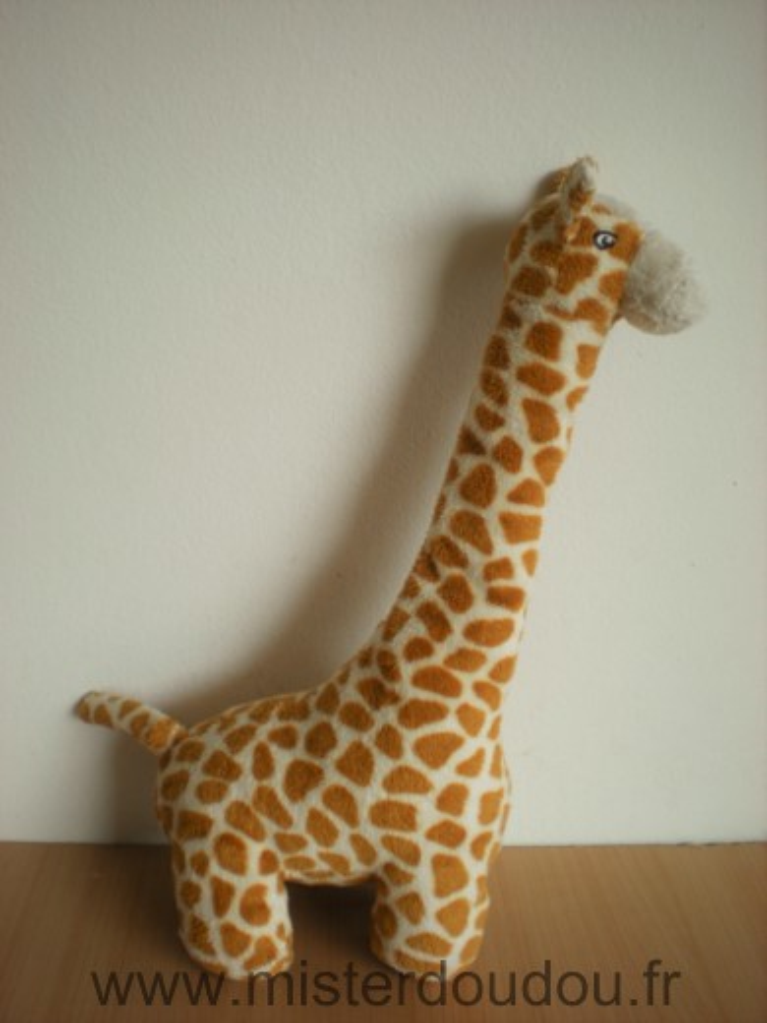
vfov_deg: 49.0
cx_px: 384
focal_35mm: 38
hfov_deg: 37.7
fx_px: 1123
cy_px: 512
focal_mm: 6.3
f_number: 3.1
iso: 64
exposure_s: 1/110
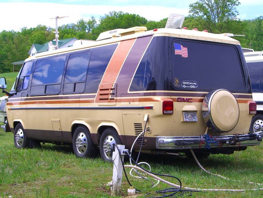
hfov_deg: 28.6
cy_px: 99
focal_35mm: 68
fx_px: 517
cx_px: 132
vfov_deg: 21.6
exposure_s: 1/250
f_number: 5.6
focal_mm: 14.2
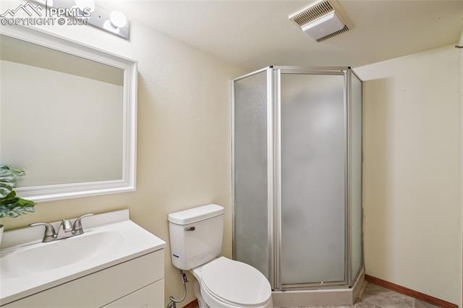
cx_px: 232
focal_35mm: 15
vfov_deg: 77.3
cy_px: 154
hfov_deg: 100.4
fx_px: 193
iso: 800
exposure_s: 1/8
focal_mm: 10
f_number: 8
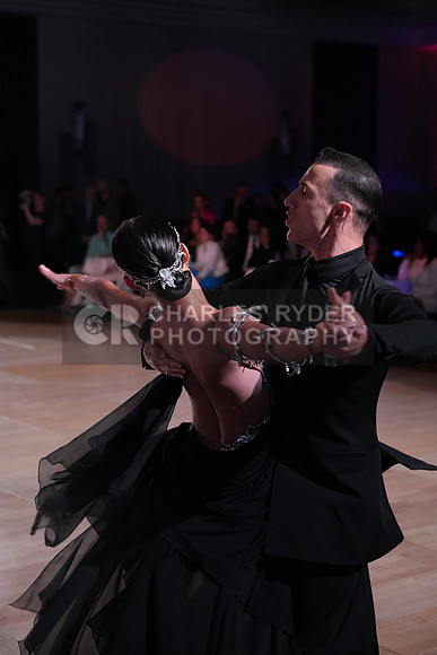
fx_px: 1183
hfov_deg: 20.9
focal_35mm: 65
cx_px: 218
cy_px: 328
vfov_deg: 31.0
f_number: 4
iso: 4000
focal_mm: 65
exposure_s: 1/500
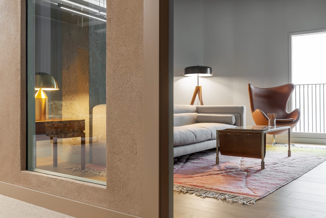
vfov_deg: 38.0
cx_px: 163
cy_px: 109
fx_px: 317
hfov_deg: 54.4
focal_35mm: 35
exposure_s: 8
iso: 100
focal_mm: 35
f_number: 16
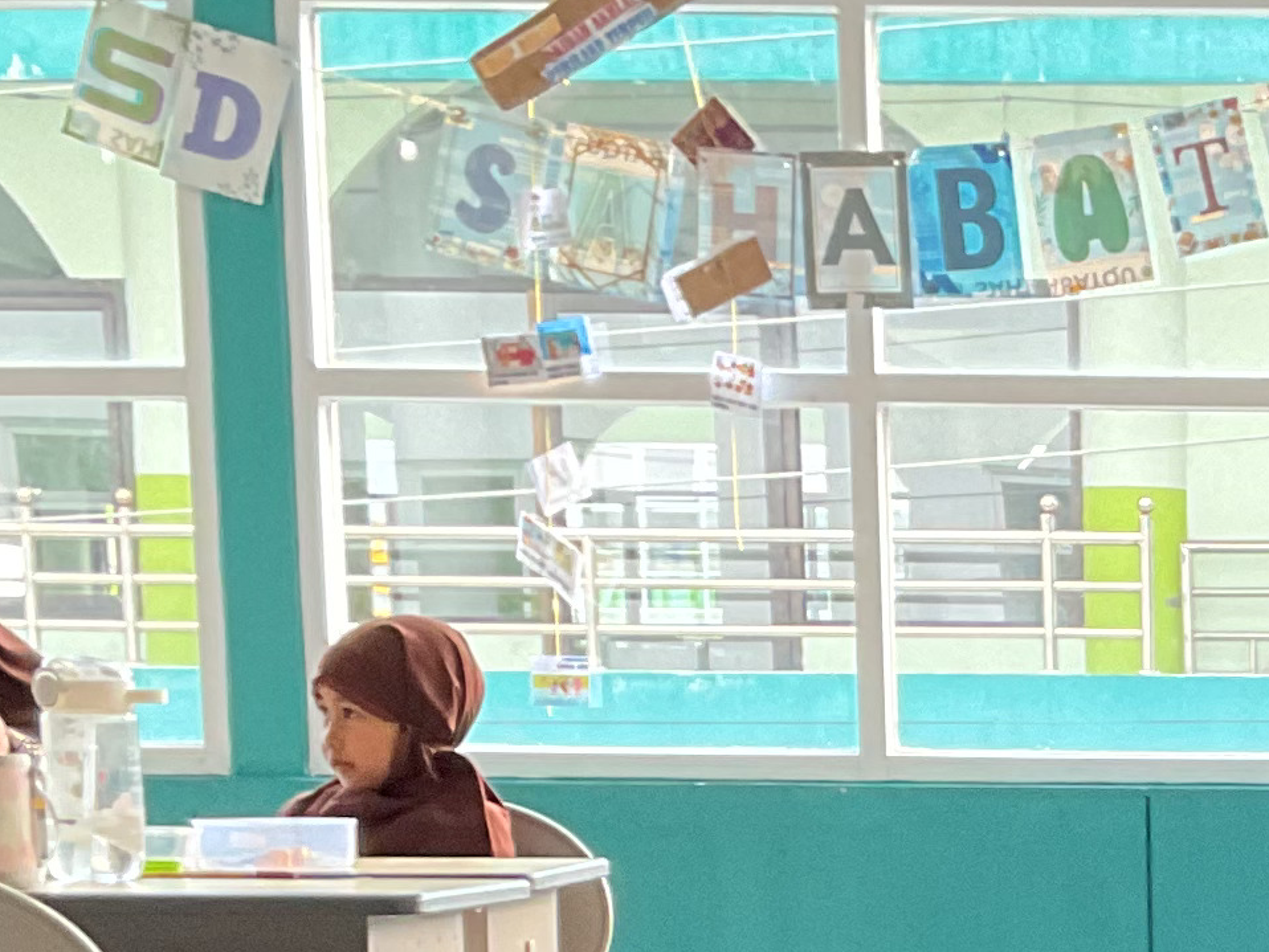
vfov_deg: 11.7
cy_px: 1392
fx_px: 4474
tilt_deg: -9.0
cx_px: 1648
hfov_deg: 15.4
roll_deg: +0.2
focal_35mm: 122
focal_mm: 3
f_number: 1.8
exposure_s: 1/120
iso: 64
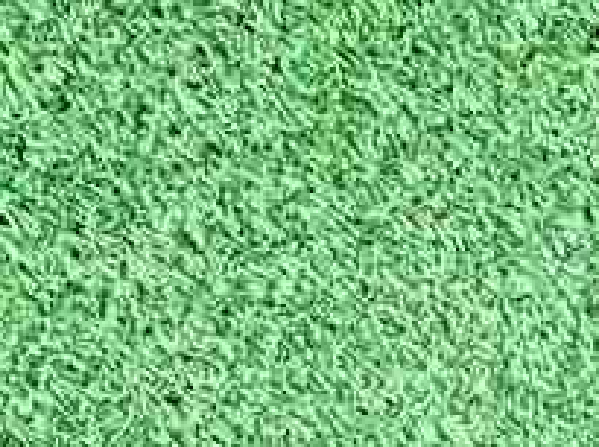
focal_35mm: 183
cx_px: 824
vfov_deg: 6.9
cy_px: 1525
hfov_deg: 10.5
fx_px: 3161
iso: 440
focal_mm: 5.4
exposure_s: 1/50
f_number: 1.8
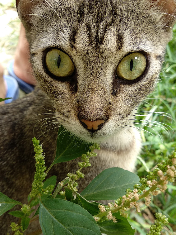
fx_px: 230
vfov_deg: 53.7
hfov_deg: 41.8
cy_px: 136
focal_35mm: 34
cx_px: 96
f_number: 2.2
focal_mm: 3.81
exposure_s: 1/50
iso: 200
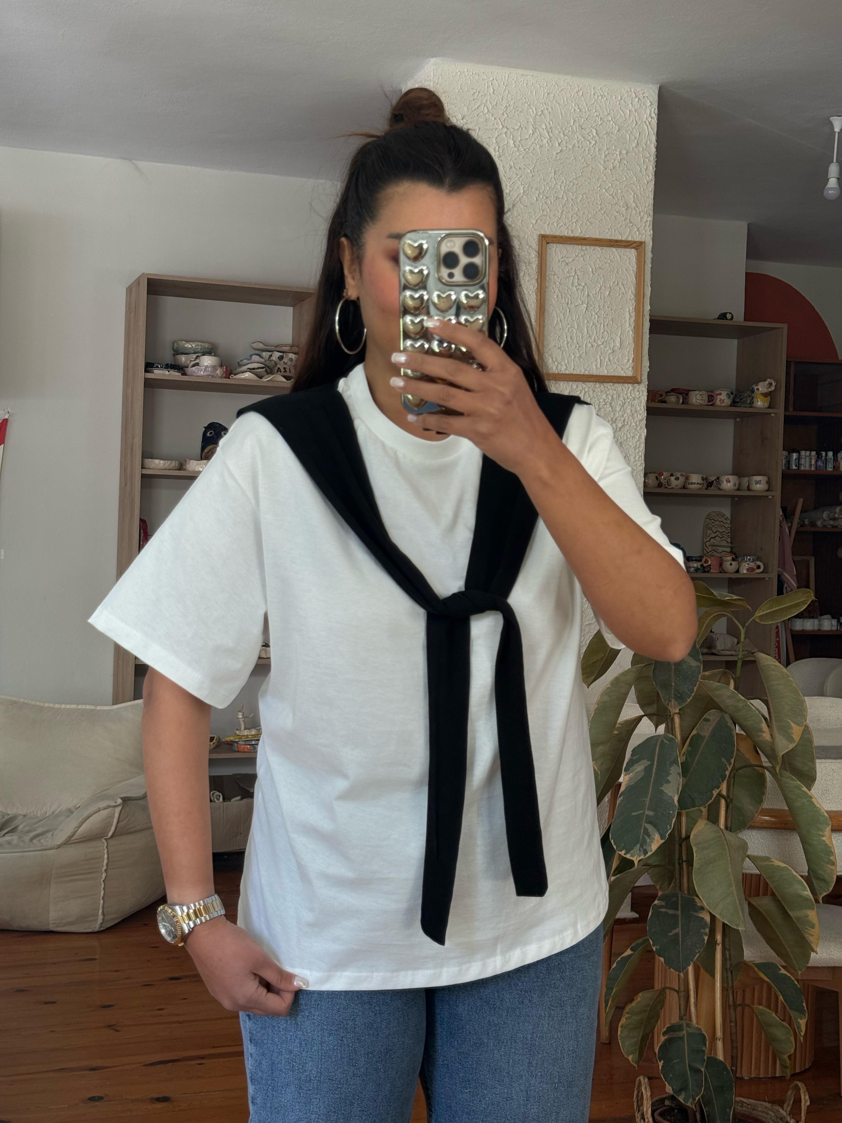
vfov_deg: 39.7
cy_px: 562
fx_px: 1557
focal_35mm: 48
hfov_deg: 30.3
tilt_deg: -20.3
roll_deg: -1.2
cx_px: 421
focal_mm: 6.76
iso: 125
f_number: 1.78
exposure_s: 1/60
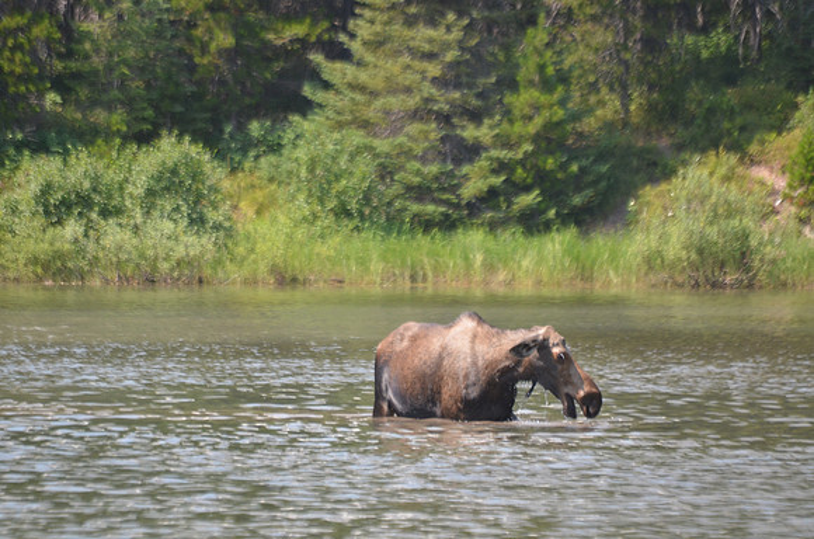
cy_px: 270
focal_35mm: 450
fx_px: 10153
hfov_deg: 4.6
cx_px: 407
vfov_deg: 3.0
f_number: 5.6
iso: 640
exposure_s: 1/1000
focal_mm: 300
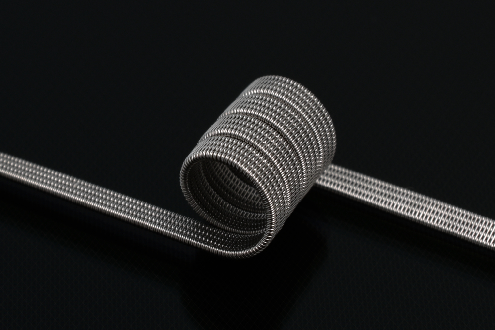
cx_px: 267
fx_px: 1114
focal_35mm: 81
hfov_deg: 25.0
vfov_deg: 16.8
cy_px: 199
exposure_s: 1.3
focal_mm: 40
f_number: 25
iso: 100
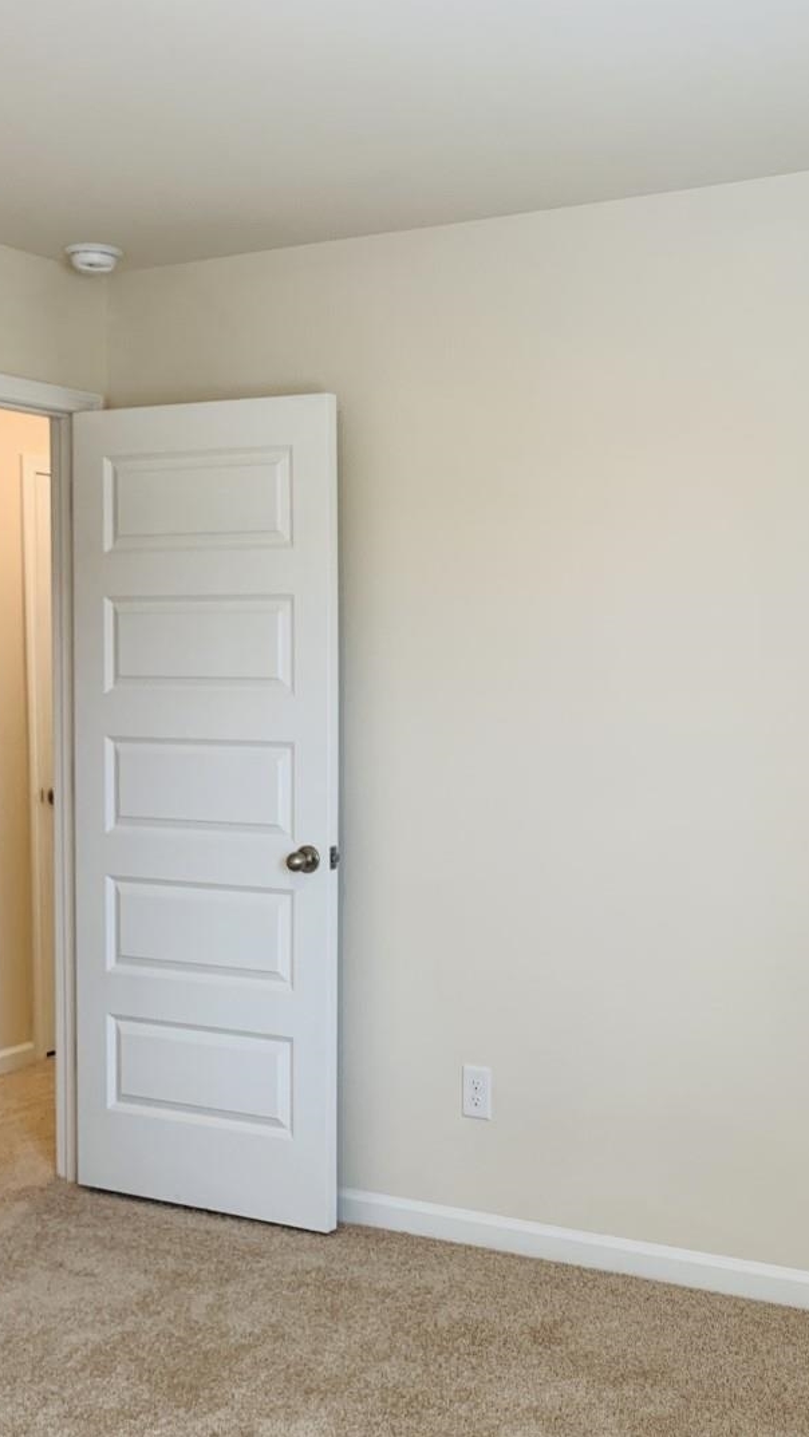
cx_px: 668
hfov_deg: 30.3
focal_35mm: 38
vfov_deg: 52.8
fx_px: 1448
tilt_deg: +0.9
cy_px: 718
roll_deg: +0.6
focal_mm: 4.25
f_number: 1.8
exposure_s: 1/120
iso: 80
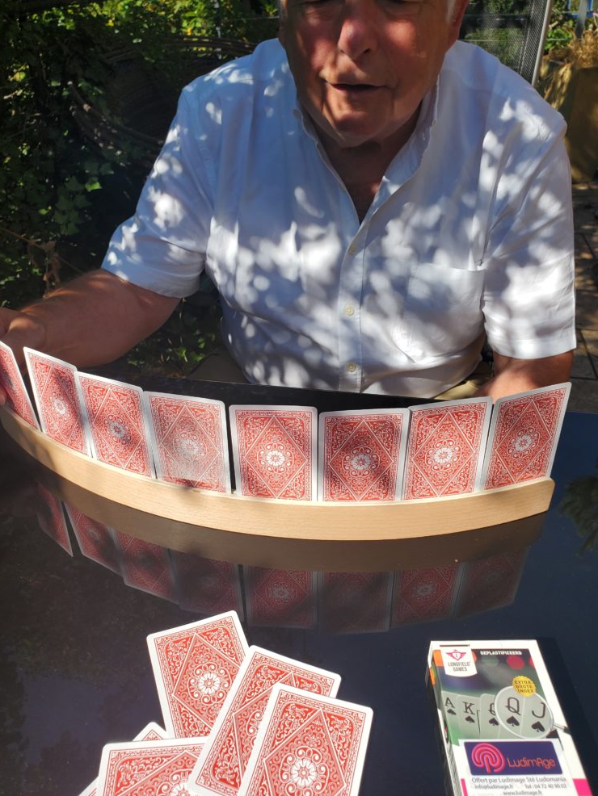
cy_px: 396
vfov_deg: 65.3
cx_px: 294
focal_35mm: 27
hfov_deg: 51.4
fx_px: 622
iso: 50
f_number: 2.4
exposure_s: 1/1476
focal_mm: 4.3
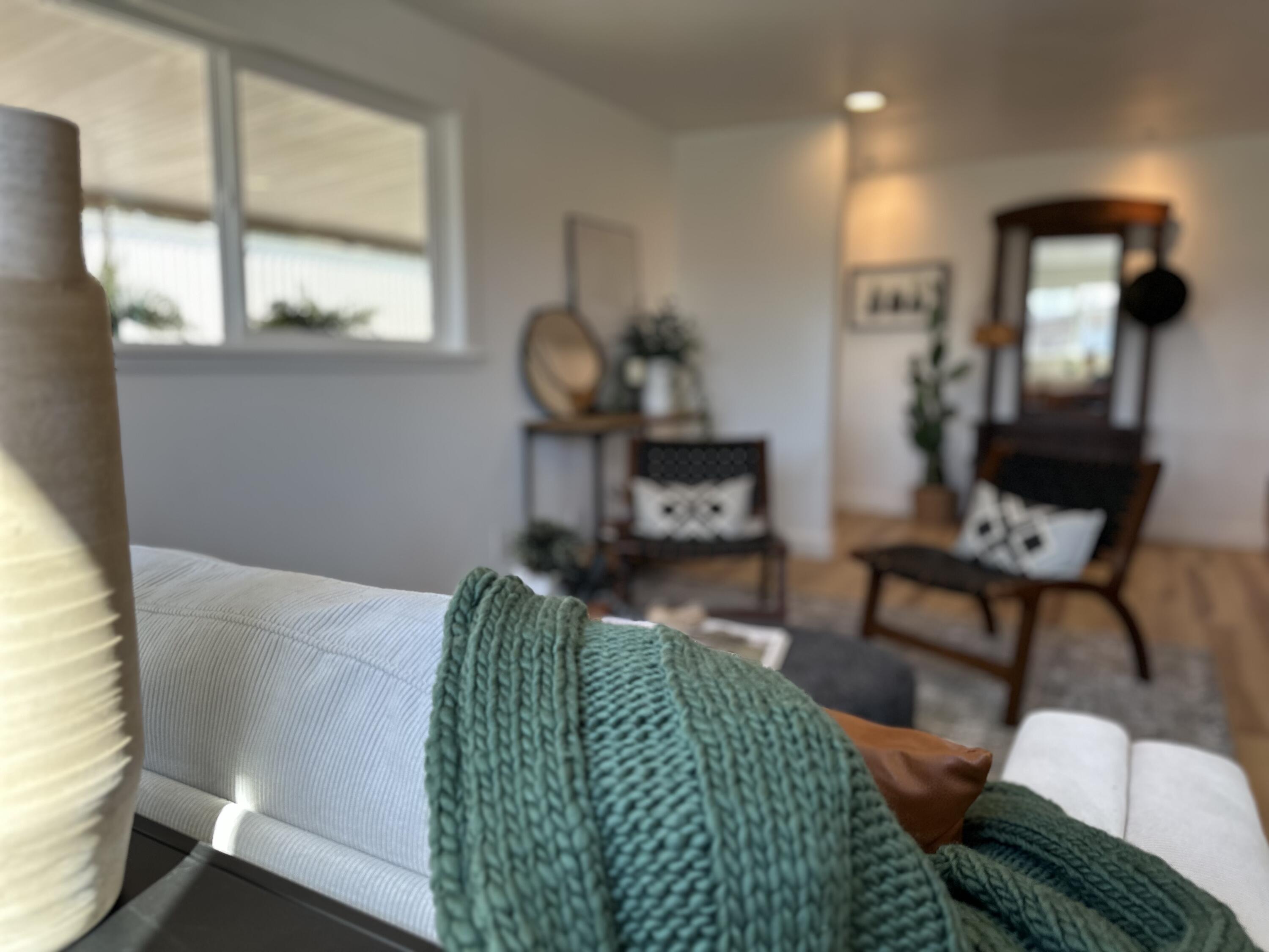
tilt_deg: -6.4
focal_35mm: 24
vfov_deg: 56.8
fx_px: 880
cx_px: 634
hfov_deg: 71.6
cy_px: 476
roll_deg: -0.3
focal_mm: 6.86
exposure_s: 1/257
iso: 80
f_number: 1.78
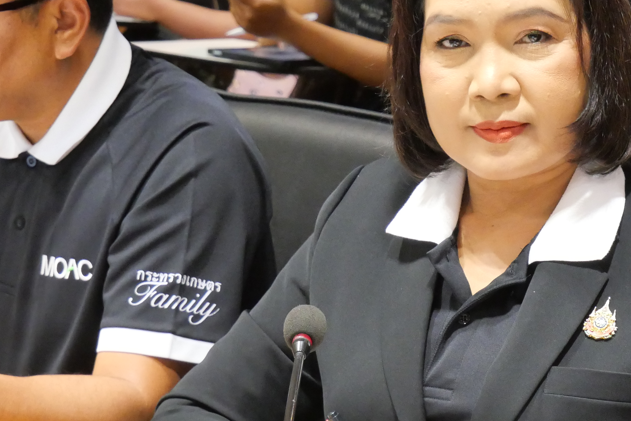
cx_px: 455
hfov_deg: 12.8
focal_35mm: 160
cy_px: 188
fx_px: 2805
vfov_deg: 8.6
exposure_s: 1/50
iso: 3200
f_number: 5.4
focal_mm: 39
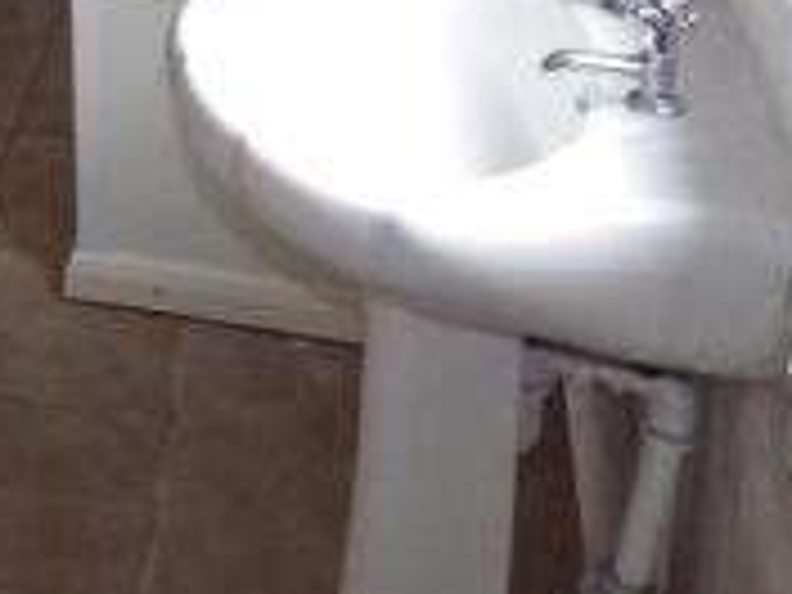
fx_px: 1670
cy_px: -371
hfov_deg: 24.2
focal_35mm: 73
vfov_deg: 17.5
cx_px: -155
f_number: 3.1
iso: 500
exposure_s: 1/45
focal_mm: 4
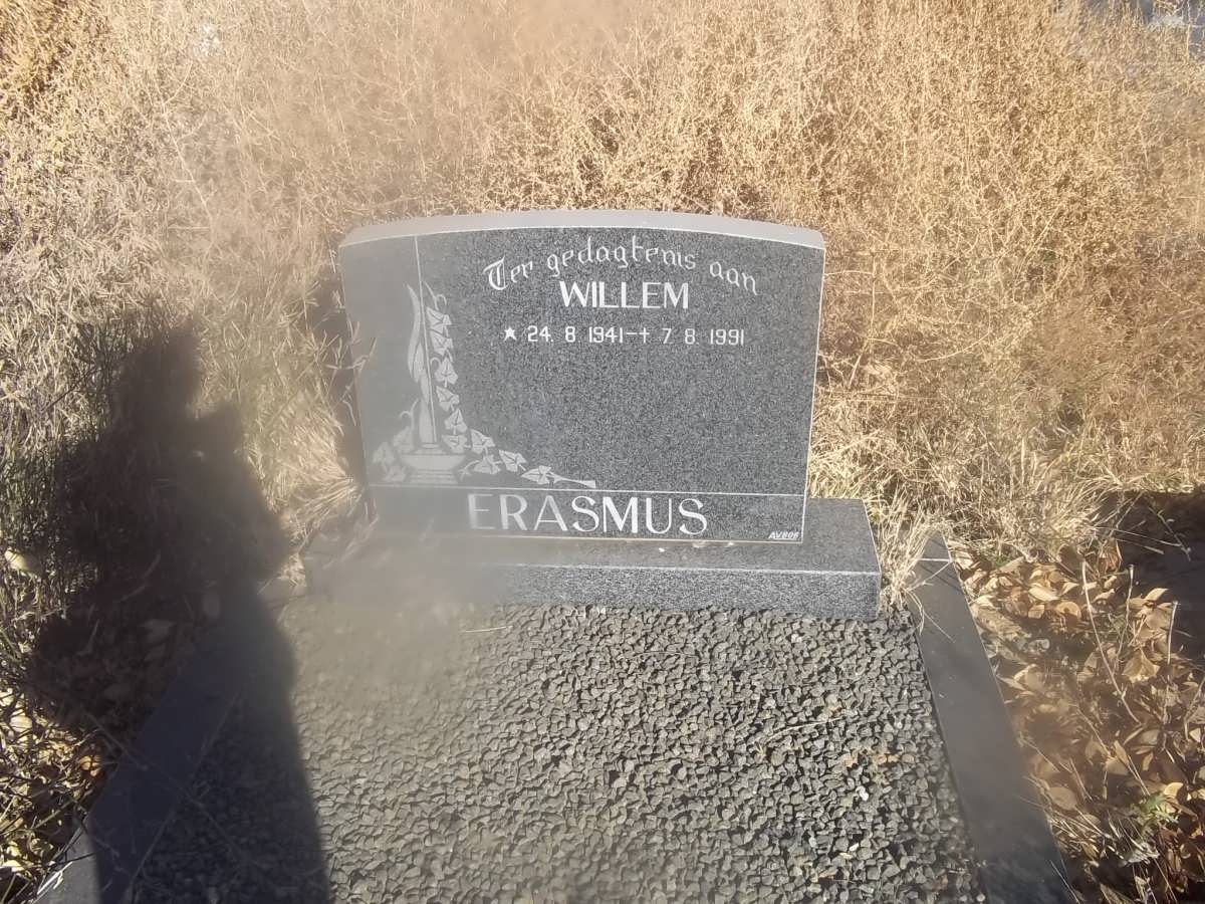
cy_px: 452
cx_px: 602
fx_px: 1114
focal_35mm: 32
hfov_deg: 56.8
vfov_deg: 44.2
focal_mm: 5.7
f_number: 5.5
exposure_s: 1/250
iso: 80
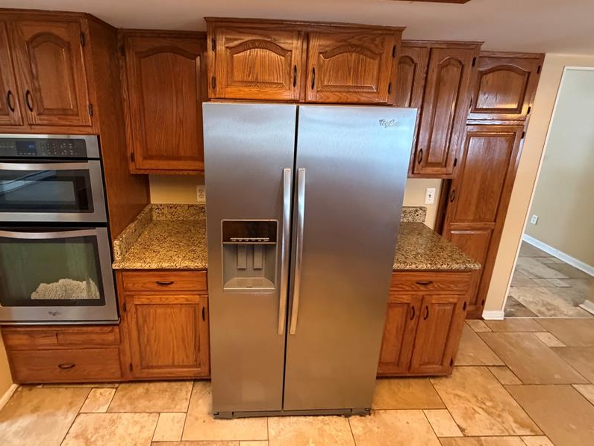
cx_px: 267
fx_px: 309
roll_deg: -1.9
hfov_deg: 87.5
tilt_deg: -15.5
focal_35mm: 18
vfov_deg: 70.9
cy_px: 179
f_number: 2.2
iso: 640
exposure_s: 1/60
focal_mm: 2.22
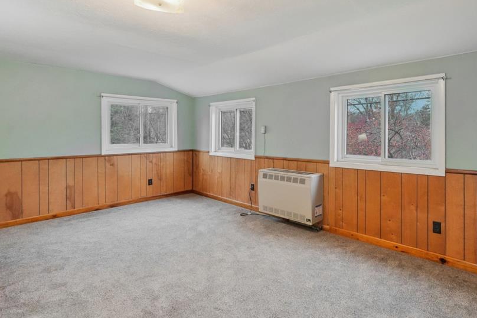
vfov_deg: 64.1
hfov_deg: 86.0
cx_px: 283
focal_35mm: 19
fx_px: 252
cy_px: 132
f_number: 8
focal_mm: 10
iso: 2500
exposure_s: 1/30
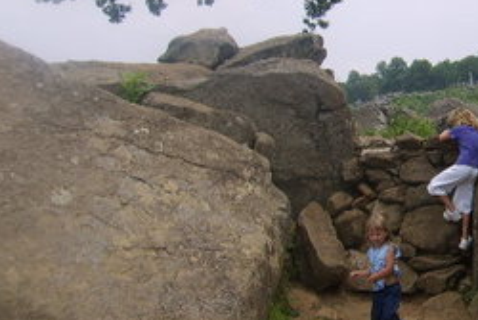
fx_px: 771
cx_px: 384
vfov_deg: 23.4
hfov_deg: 33.4
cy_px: 151
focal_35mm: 58
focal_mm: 8.13
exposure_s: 1/272
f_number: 6.7
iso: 71
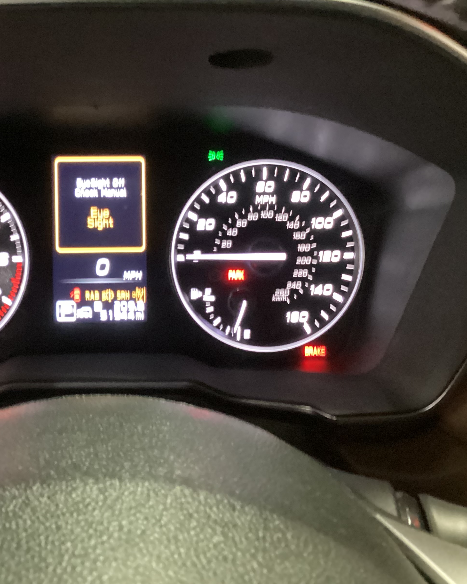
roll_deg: -1.4
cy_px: 289
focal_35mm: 41
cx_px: 115
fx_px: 708
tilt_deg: -25.8
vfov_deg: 44.8
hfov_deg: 35.6
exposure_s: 1/17
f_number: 2.4
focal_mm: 3.3
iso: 800
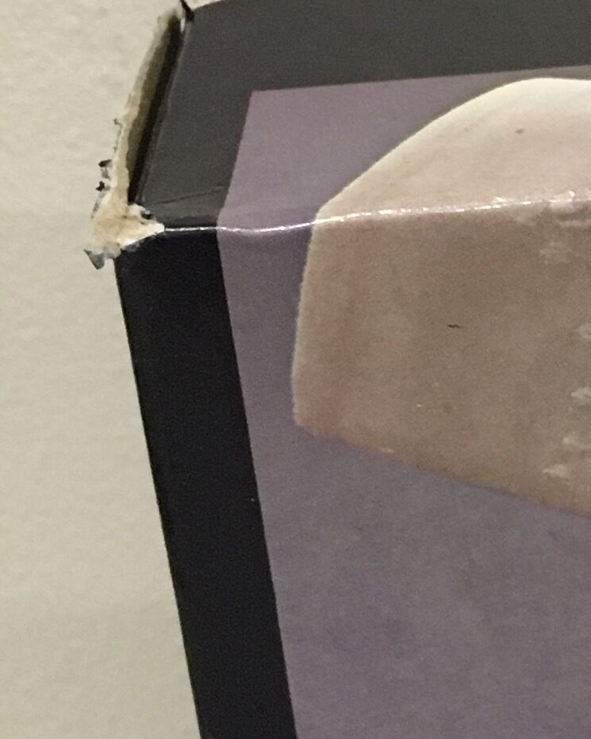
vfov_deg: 15.6
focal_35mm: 123
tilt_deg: -19.6
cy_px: 539
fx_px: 2690
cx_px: 1204
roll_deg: +0.5
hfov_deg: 11.3
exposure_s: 1/33
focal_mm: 4.15
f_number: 2.2
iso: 200
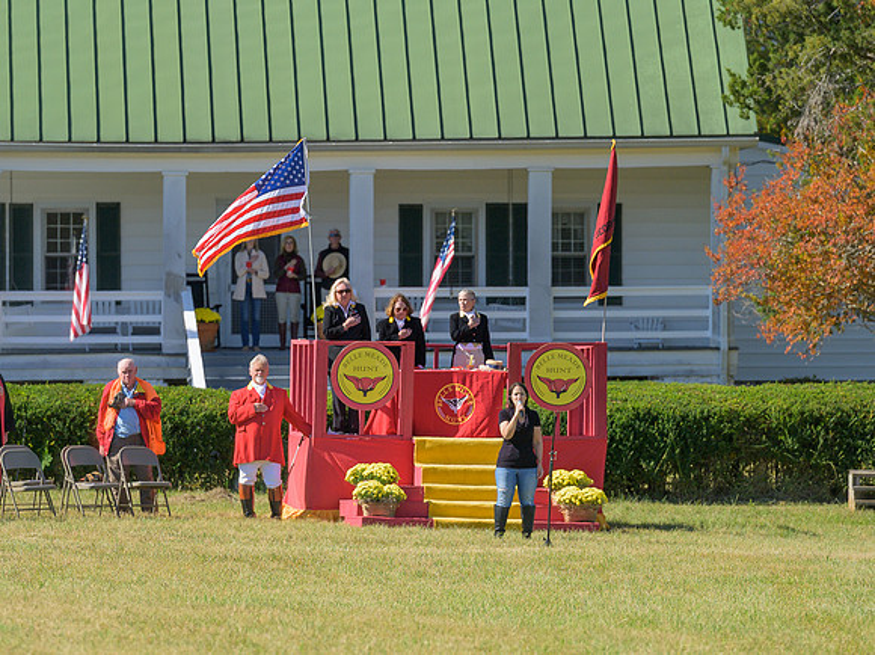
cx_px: 411
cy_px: 160
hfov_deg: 6.0
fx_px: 8370
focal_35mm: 331
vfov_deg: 4.5
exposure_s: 1/1000
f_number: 4
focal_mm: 200
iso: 200
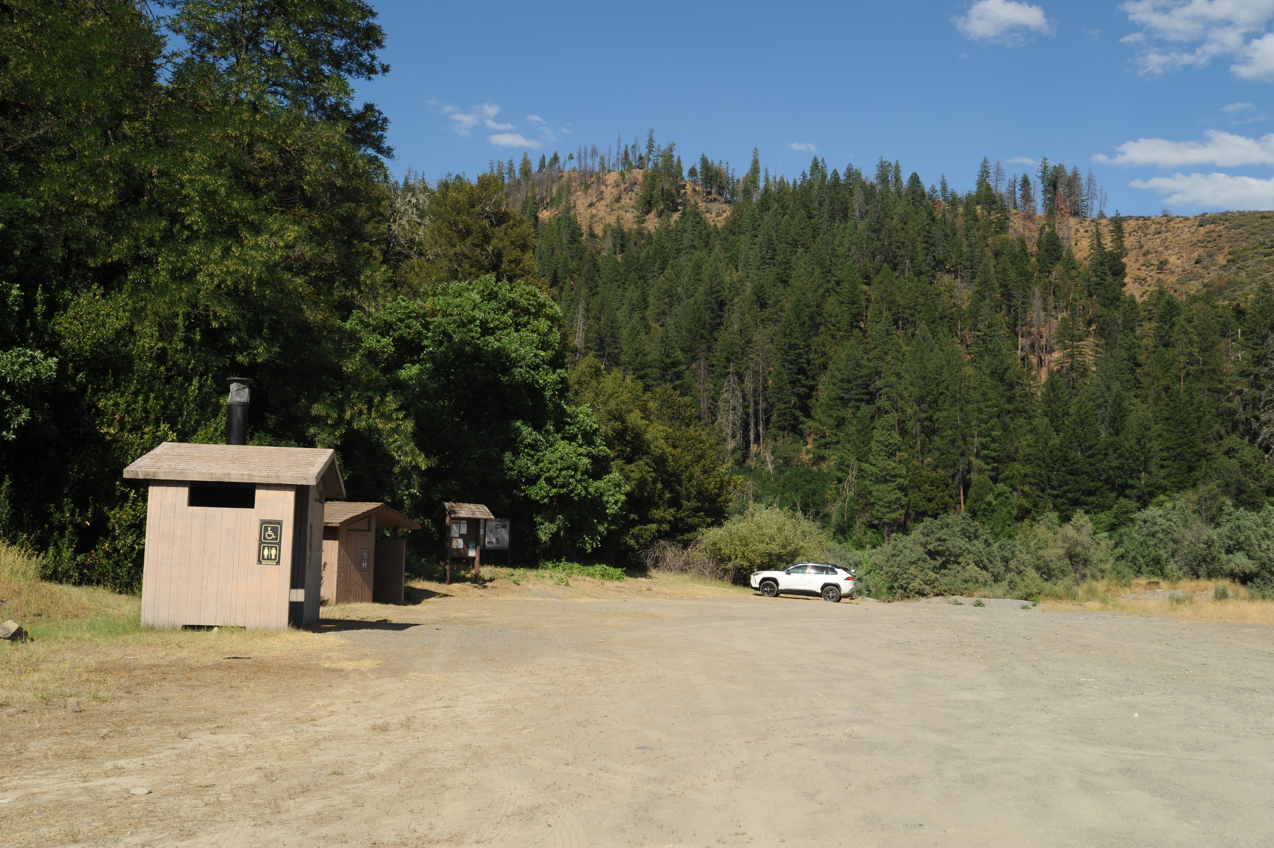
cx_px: 637
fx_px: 1344
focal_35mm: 38
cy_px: 424
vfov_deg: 35.0
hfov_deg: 50.7
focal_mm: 38
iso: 200
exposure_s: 1/500
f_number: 9
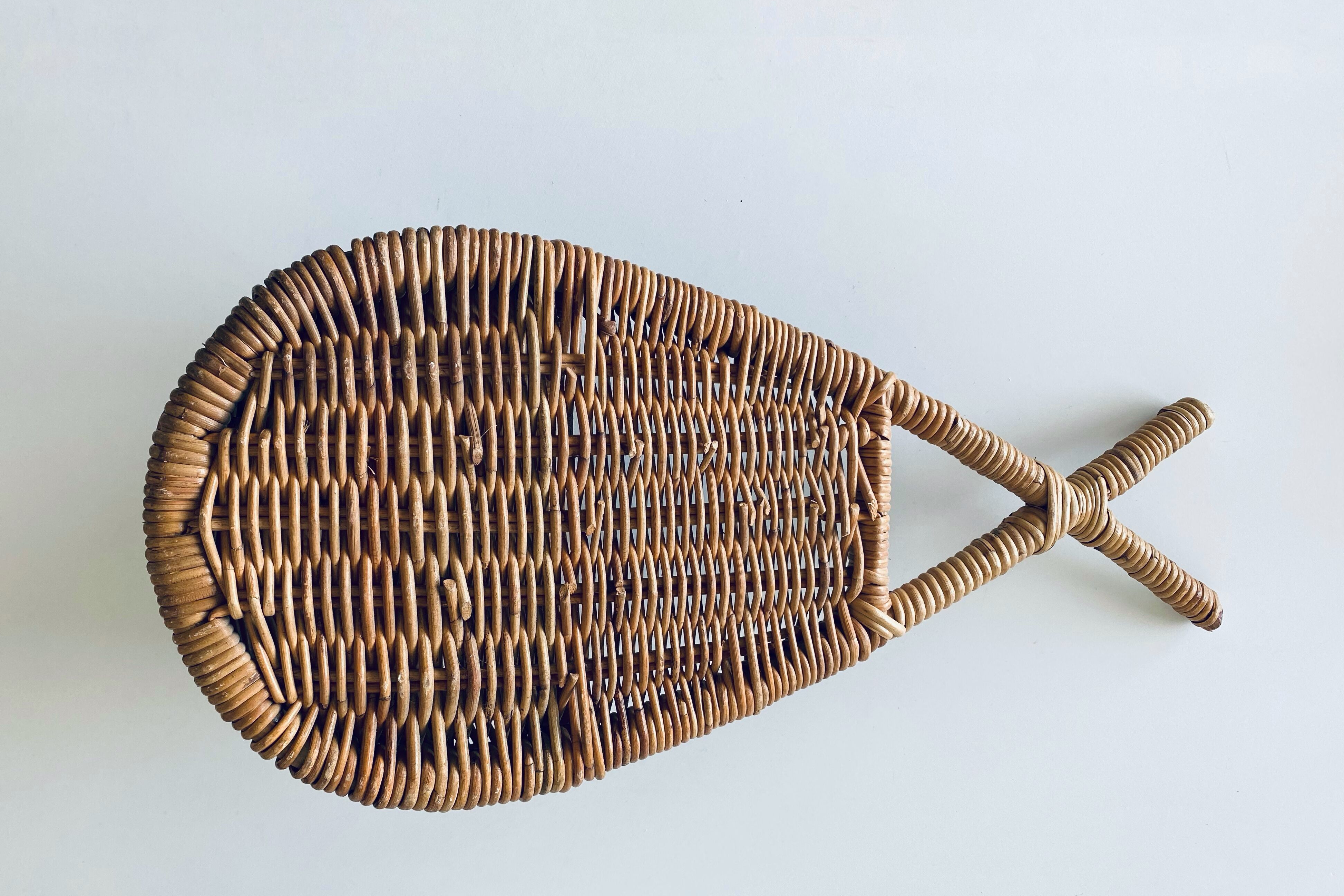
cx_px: 685
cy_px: 506
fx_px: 1045
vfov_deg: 46.3
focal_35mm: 28
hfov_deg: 65.5
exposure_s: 1/122
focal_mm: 4.25
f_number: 1.8
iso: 50
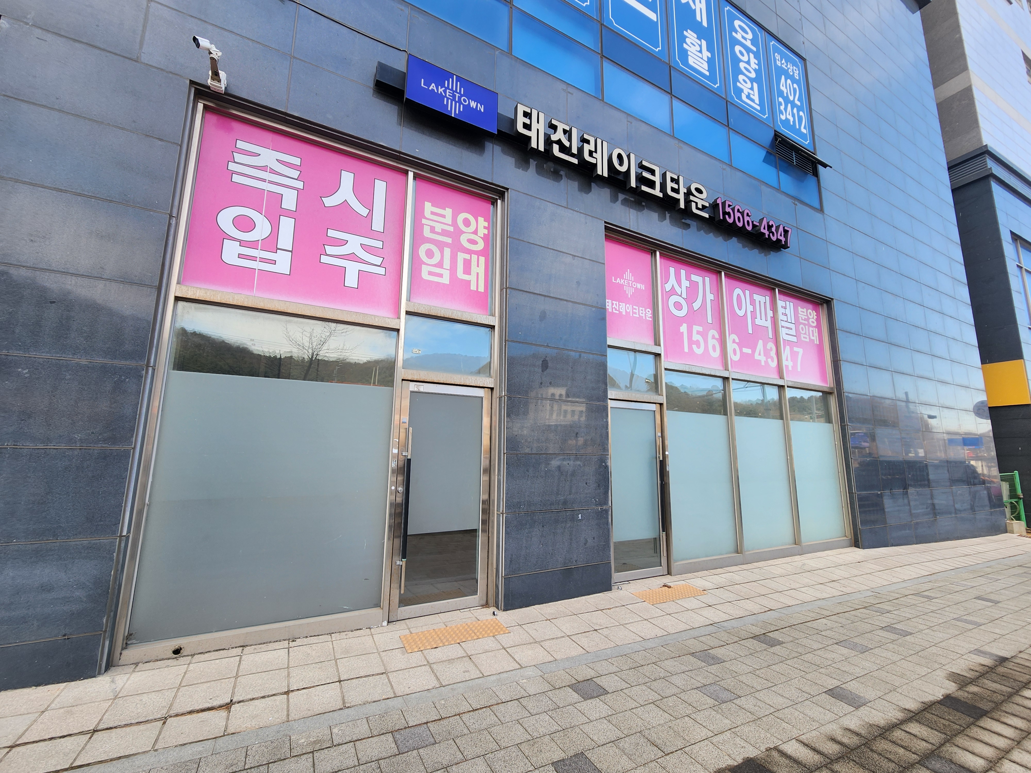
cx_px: 516
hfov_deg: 106.2
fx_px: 387
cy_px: 386
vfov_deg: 89.9
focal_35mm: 13
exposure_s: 1/260
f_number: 2.2
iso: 50
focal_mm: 2.2
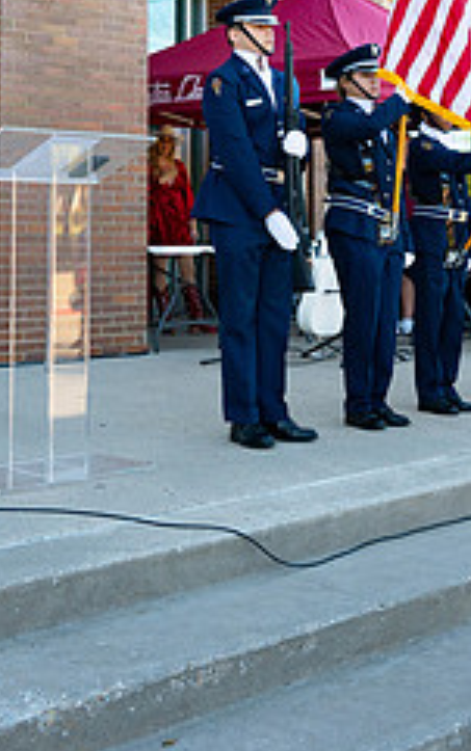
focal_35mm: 65
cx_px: 265
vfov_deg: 30.8
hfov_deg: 20.0
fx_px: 1333
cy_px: 167
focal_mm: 26.5
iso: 720
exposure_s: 1/500
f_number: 5.6
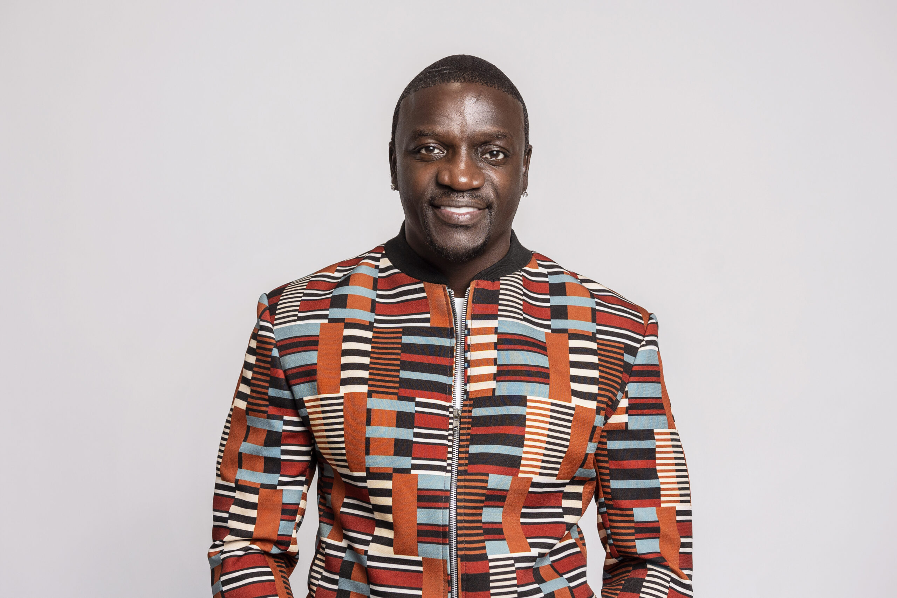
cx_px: 448
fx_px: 1296
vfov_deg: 26.0
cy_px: 299
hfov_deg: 38.2
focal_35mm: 52
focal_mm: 35
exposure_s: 1/125
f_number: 5
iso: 400
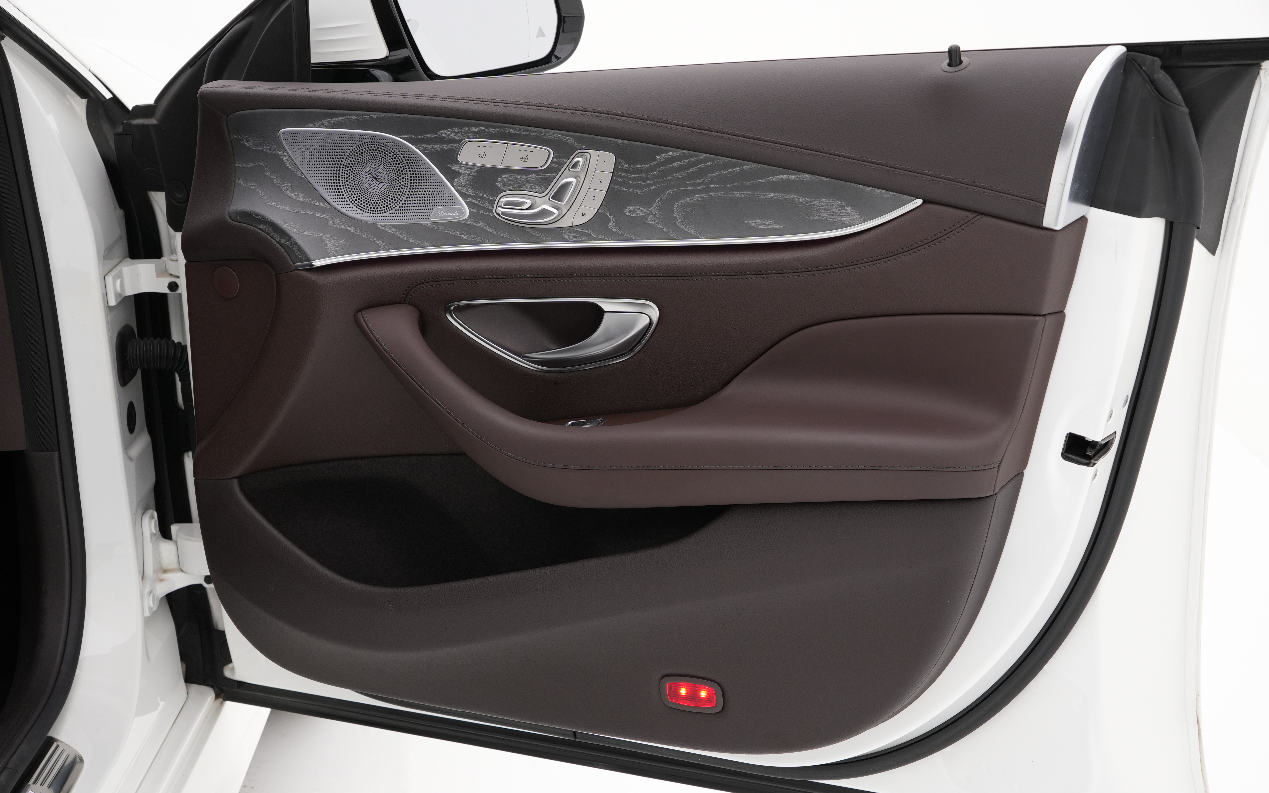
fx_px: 1830
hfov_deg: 38.2
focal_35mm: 53
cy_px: 420
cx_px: 635
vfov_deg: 24.4
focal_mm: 34.6
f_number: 7.1
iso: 250
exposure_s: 1/50
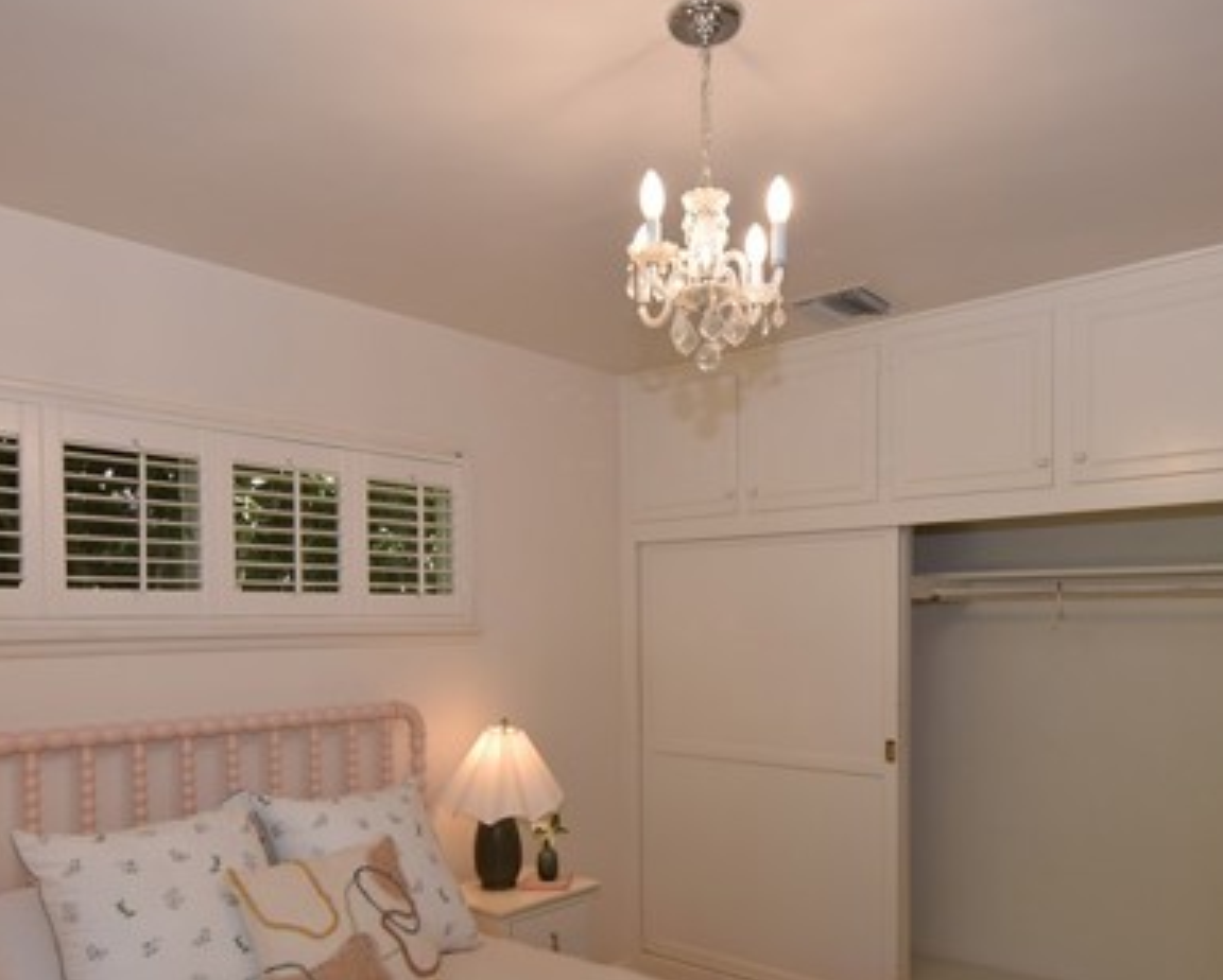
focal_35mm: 26
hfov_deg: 66.4
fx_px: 934
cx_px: 605
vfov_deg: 54.4
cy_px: 648
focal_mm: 11
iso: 100
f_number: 4
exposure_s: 1/60
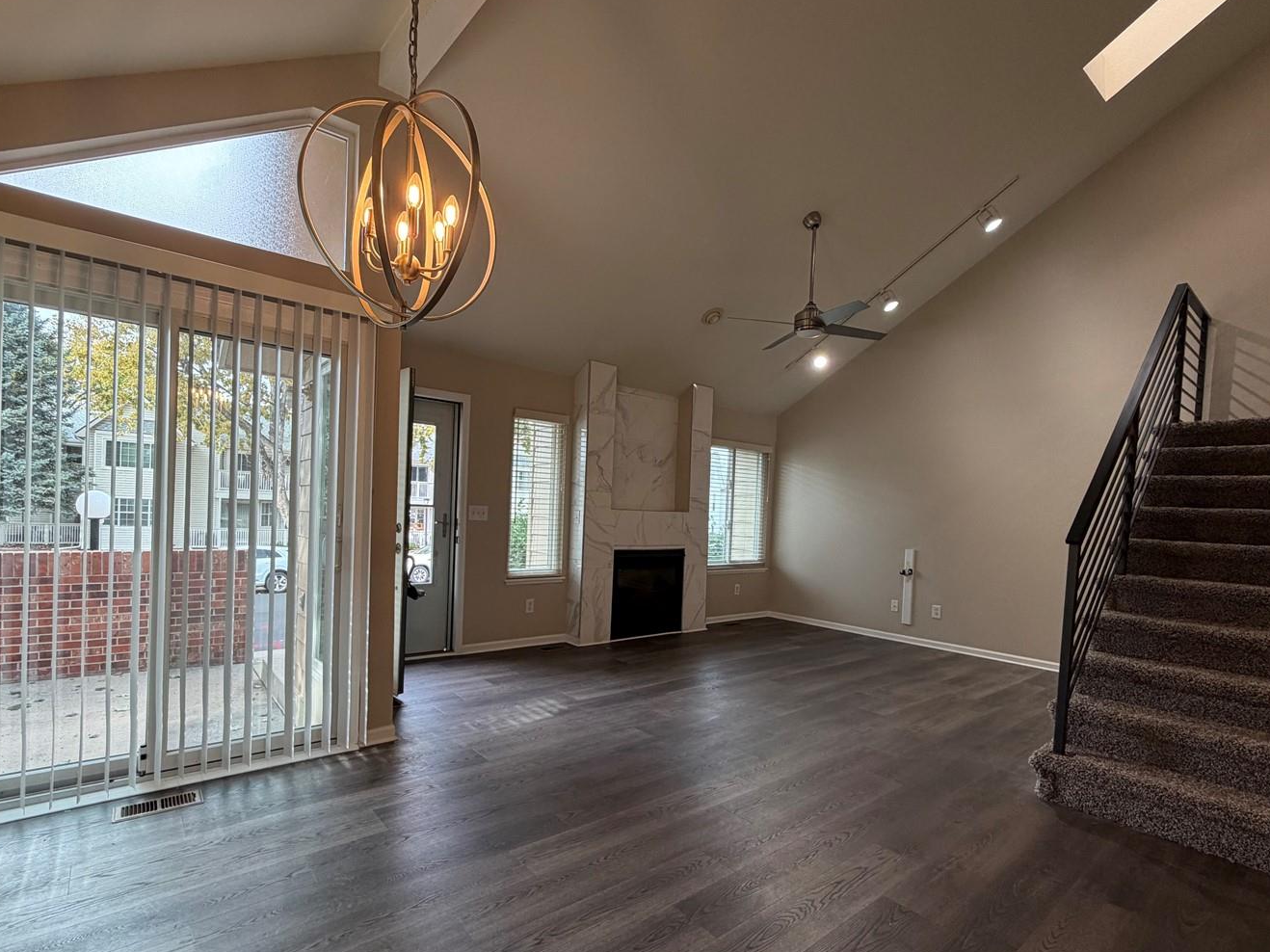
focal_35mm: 17
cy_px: 518
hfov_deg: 91.0
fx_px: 624
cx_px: 604
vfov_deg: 74.6
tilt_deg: -0.6
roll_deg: -2.0
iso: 160
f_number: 2.2
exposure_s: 1/120
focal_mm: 2.22
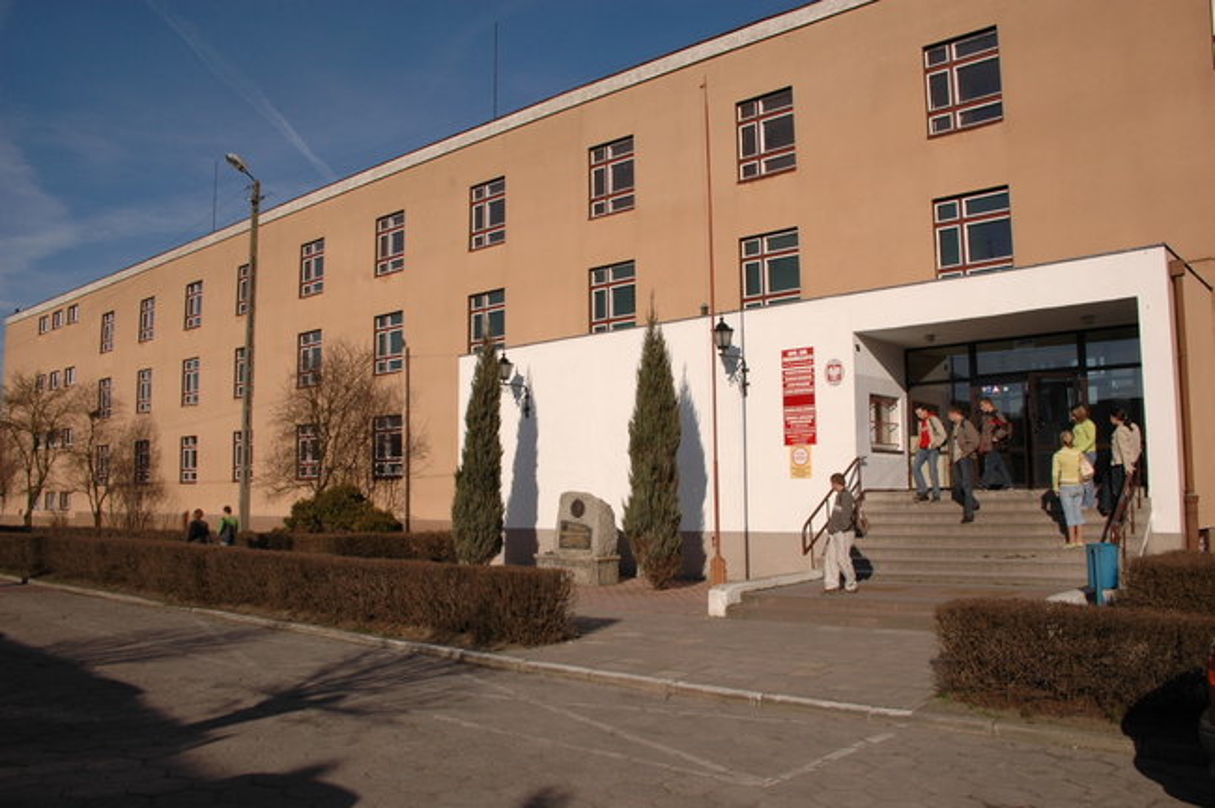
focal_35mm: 27
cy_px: 404
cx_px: 608
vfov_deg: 47.8
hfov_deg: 67.4
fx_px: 910
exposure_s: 1/500
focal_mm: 18
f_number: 11
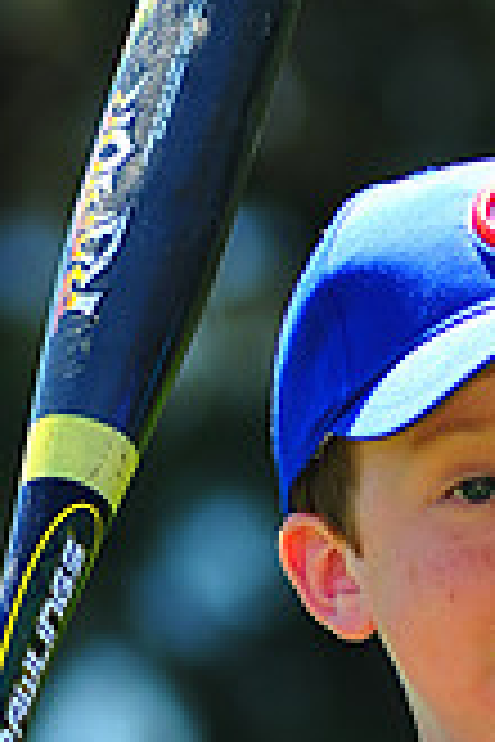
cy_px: 845
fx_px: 13055
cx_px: 495
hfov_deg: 2.2
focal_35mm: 633
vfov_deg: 3.3
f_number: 5
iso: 200
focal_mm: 180
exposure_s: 1/500
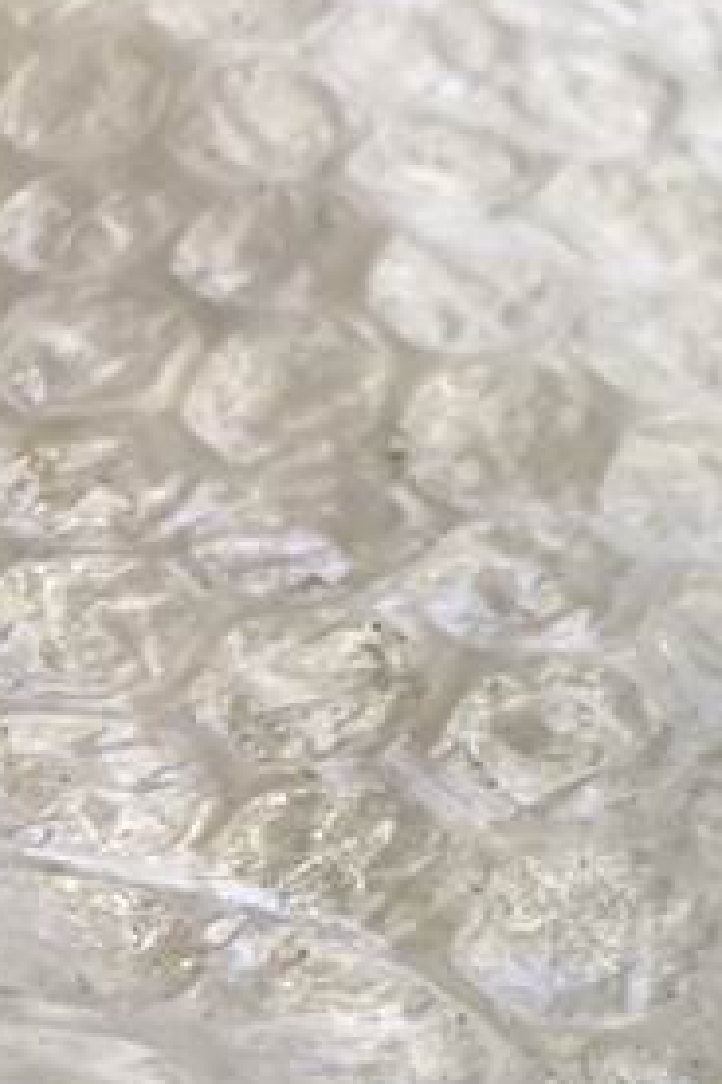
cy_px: 762
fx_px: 2106
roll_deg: -8.4
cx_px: 1169
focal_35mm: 70
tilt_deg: -39.6
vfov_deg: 28.6
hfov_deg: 17.1
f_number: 1.8
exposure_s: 1/30
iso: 20
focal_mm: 3.99
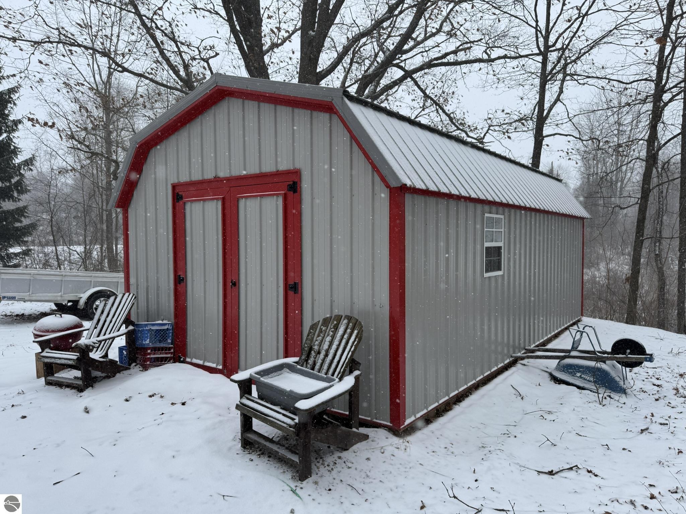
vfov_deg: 56.8
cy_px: 257
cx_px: 343
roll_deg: +0.0
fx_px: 476
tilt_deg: -3.4
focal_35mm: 24
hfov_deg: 71.6
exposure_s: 1/1285
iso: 80
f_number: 1.78
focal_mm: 6.76
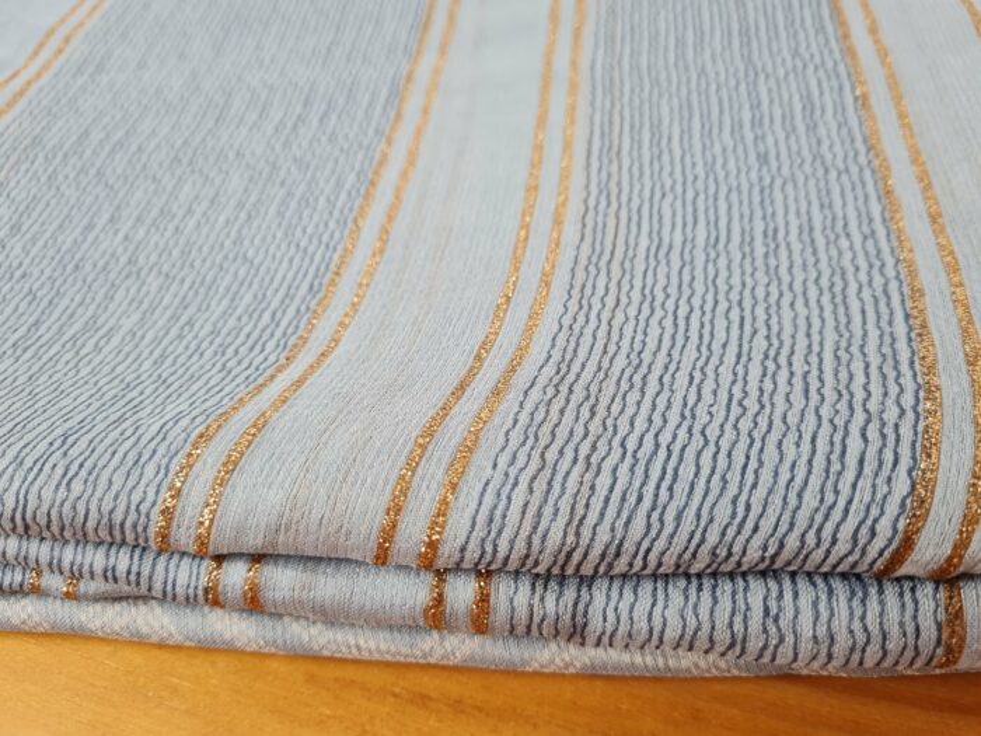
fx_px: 737
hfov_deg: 67.3
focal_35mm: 26
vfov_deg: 53.1
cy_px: 368
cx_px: 490
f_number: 1.8
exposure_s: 1/120
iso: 125
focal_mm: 5.4
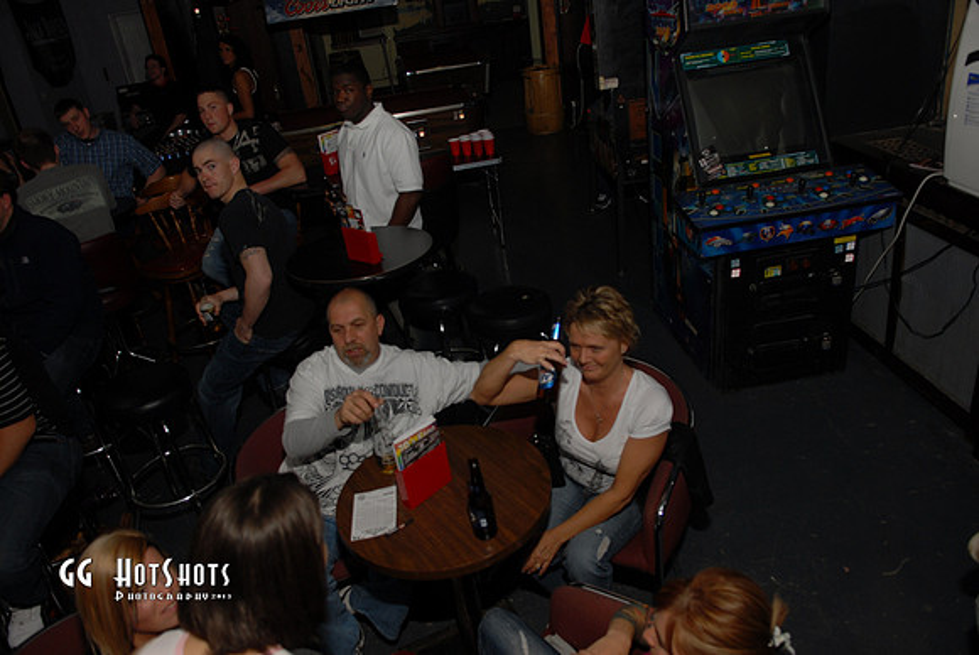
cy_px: 328
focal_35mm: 26
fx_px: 694
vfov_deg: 50.5
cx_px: 490
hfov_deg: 70.4
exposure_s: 1/250
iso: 100
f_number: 2.8
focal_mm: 17
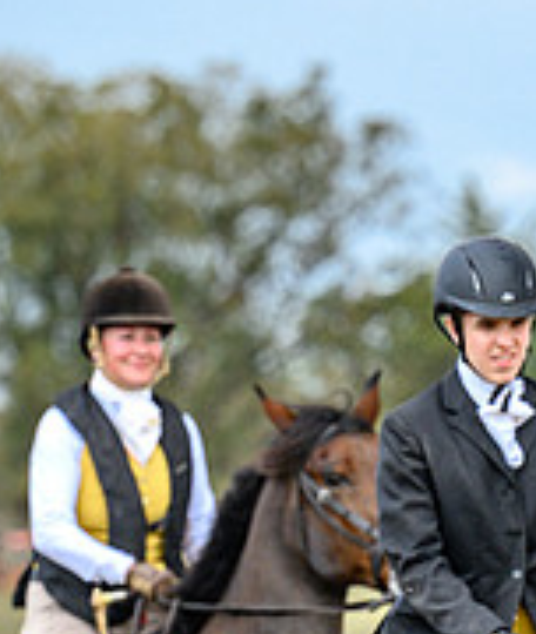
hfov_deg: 3.6
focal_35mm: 448
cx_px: 539
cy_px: 747
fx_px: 8602
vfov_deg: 4.2
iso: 400
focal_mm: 130
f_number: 3.5
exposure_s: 1/1000
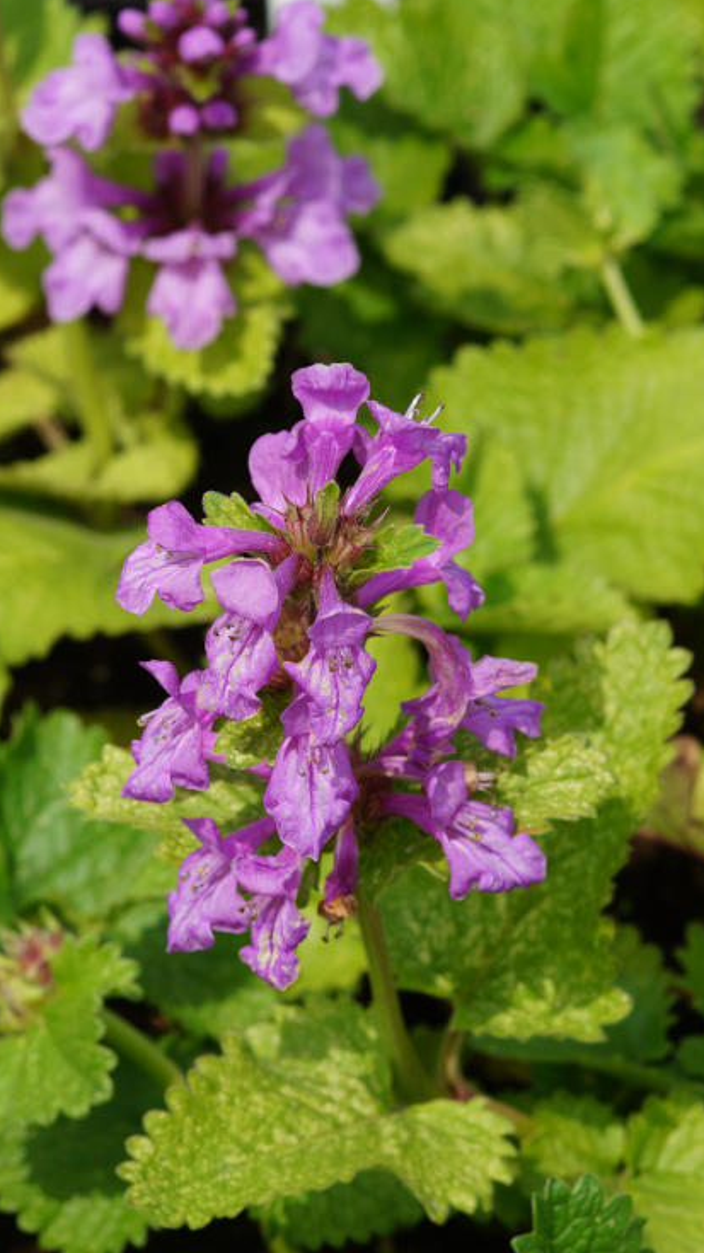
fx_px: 5679
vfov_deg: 12.6
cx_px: 330
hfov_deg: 7.1
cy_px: 600
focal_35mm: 171
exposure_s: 1/250
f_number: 8
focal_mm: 100
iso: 100
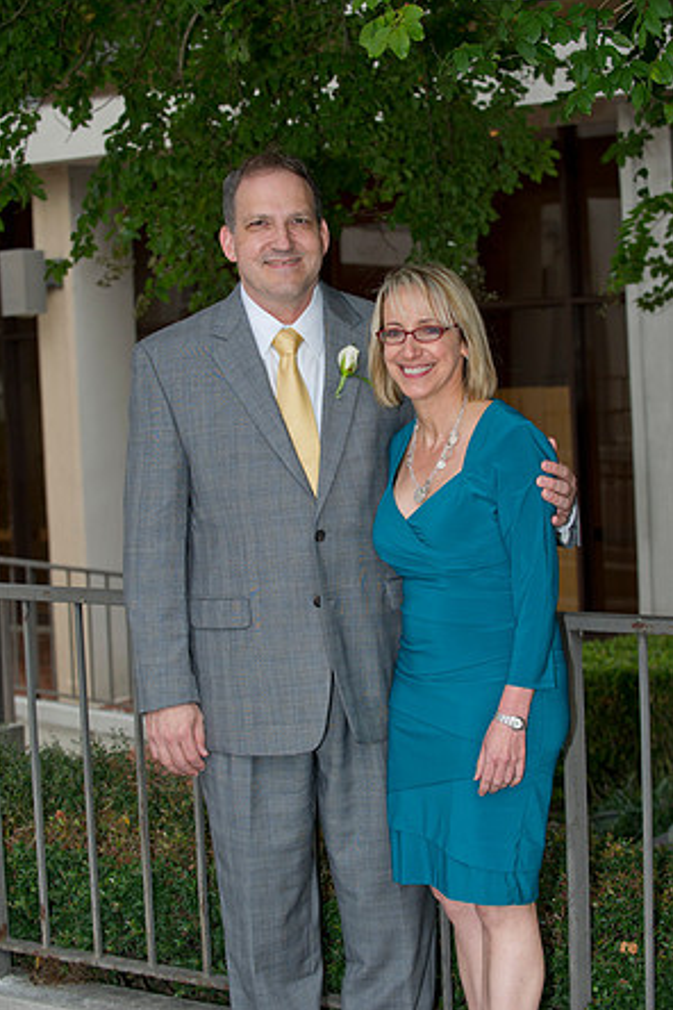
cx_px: 335
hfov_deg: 17.3
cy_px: 507
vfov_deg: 25.7
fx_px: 2215
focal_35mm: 79
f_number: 5
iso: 400
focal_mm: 78
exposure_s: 1/125
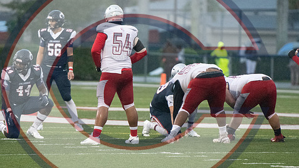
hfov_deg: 5.7
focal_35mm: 382
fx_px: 3028
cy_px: 82
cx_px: 132
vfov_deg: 3.2
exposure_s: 1/2000
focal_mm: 200
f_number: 3.2
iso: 11400
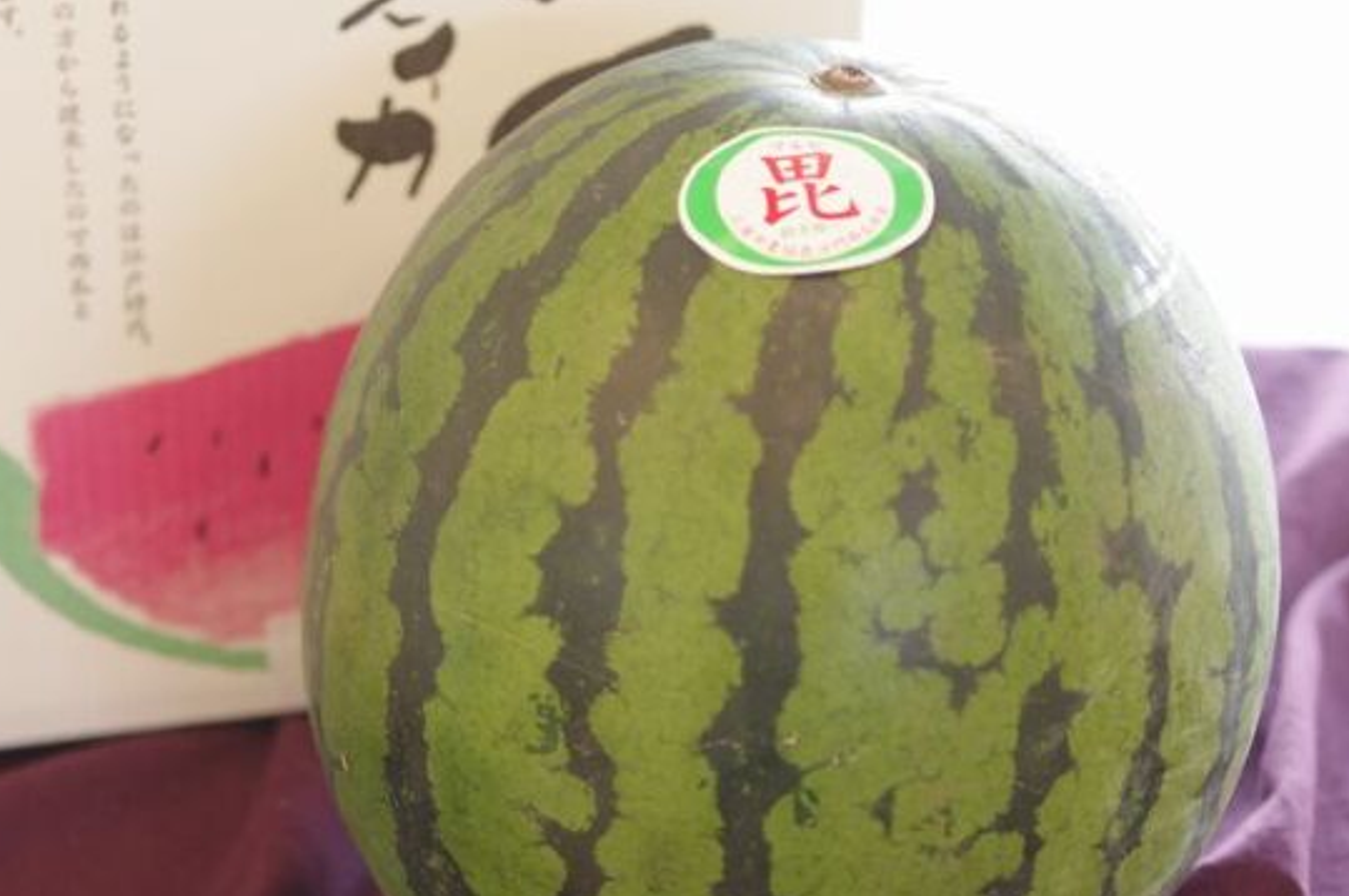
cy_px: 482
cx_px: 561
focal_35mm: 89
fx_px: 3331
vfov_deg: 15.3
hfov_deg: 22.9
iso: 400
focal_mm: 50
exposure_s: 1/100
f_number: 2.8
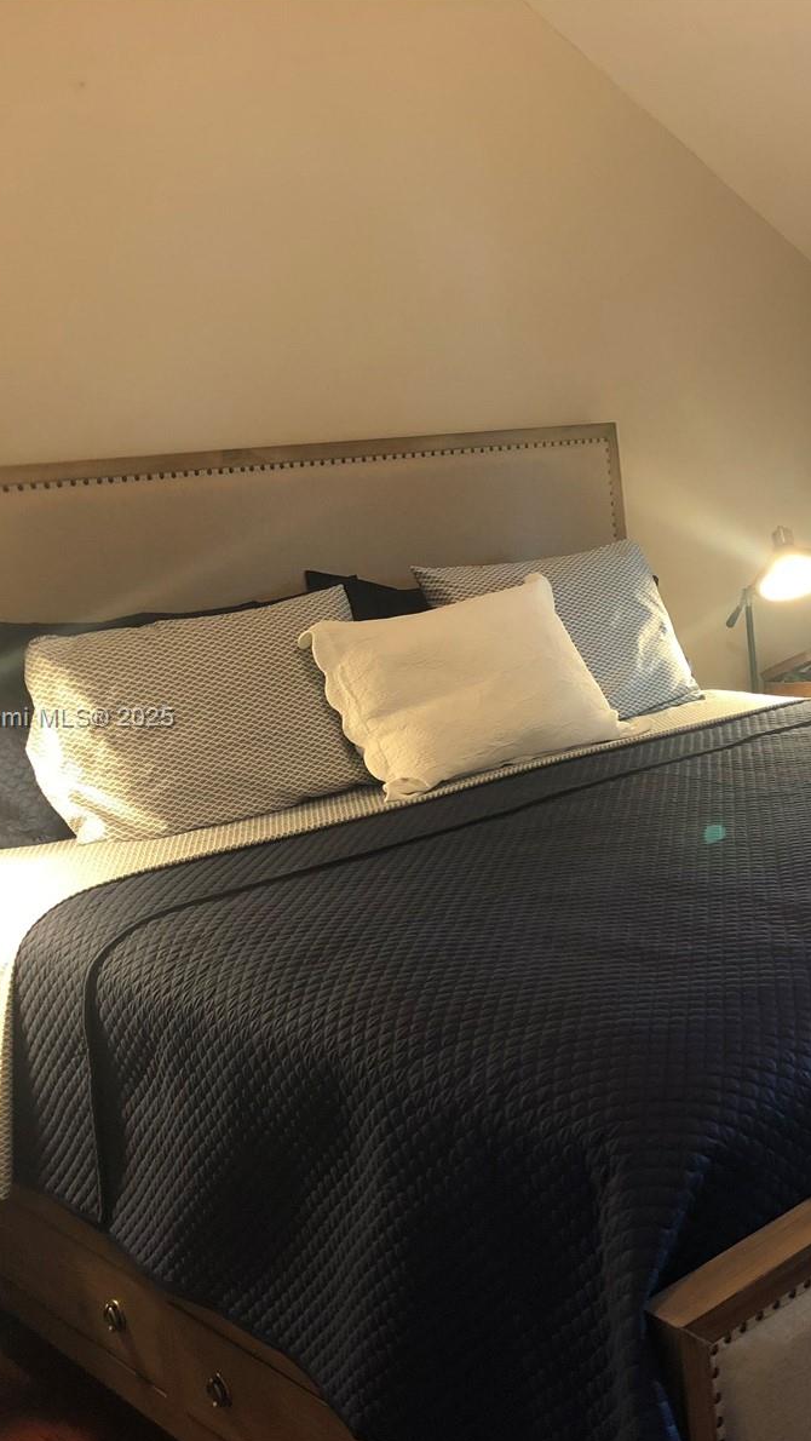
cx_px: 755
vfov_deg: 49.4
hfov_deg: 27.8
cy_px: 719
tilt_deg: -9.8
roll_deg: +4.4
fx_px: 1566
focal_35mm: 41
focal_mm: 4
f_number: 1.8
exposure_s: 1/15
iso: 50
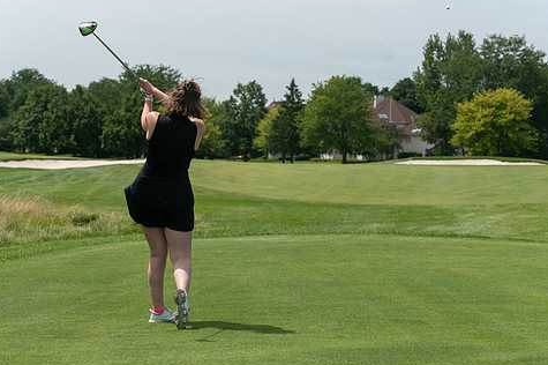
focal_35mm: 110
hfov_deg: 18.6
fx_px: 1673
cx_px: 271
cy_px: 177
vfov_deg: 12.4
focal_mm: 90
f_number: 5
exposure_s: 1/2500
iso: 250
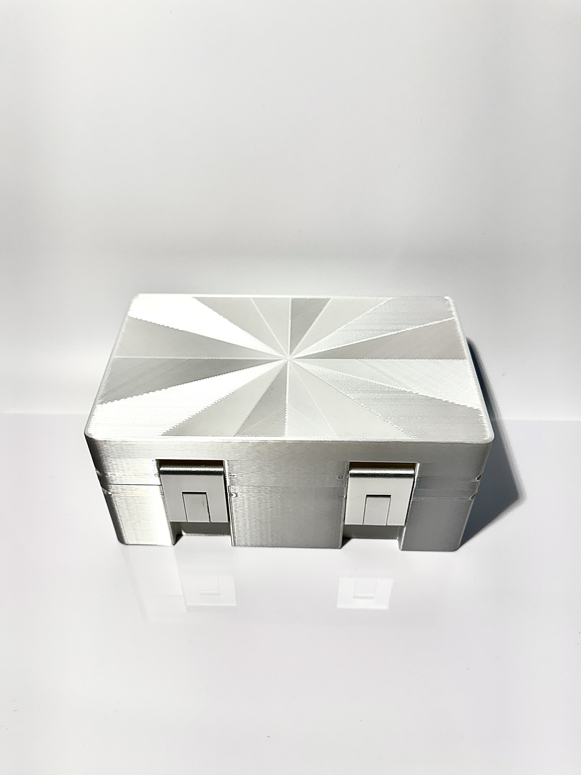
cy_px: 388
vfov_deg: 71.6
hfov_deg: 56.8
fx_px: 537
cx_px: 290
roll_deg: +1.1
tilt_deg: -44.2
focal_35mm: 24
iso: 50
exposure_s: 1/136
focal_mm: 6.76
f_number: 1.78
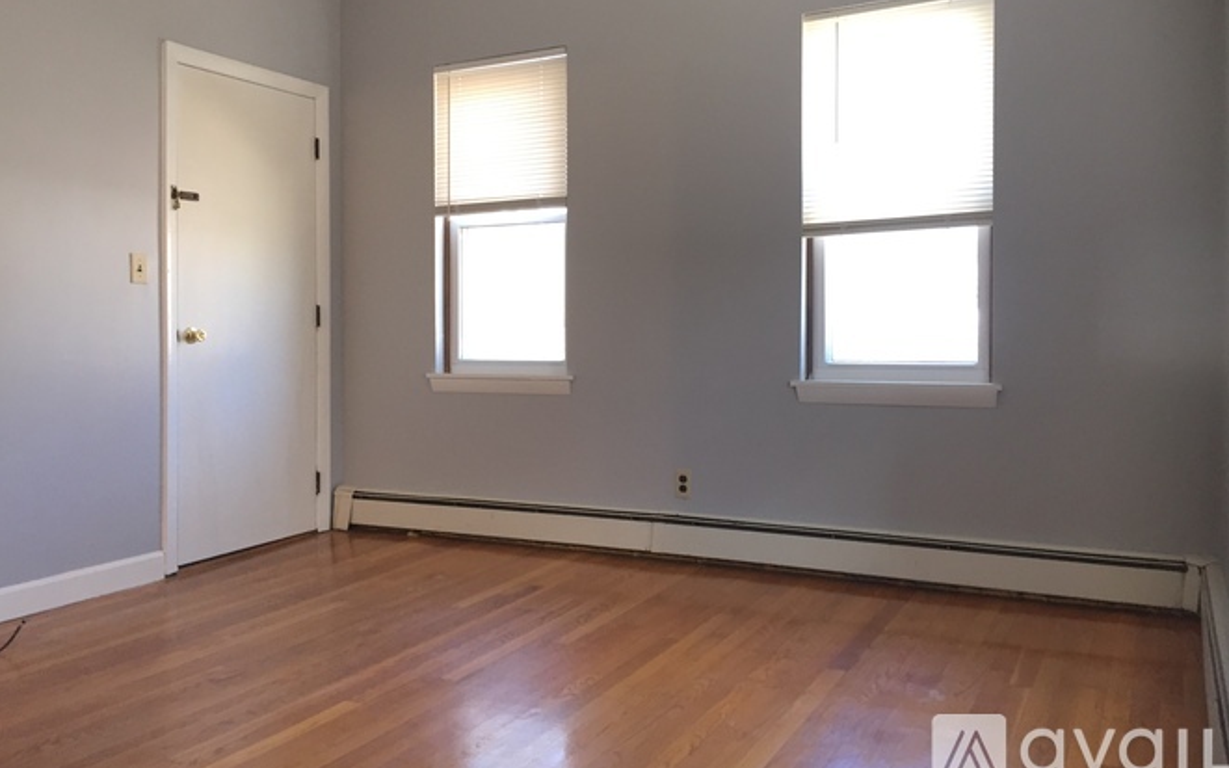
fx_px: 1038
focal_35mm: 31
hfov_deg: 61.2
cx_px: 613
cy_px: 324
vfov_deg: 40.5
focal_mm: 4.15
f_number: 2.2
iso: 80
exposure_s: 1/30
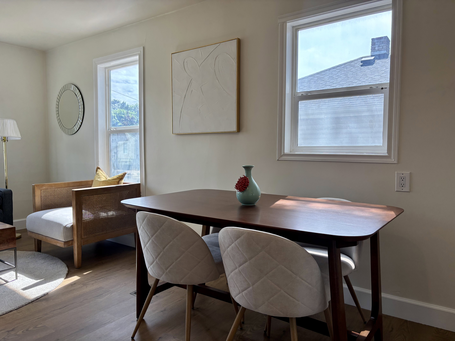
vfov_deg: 53.1
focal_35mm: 26
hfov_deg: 67.3
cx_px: 228
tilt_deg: -3.8
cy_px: 170
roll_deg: +0.3
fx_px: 342
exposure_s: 1/372
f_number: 1.6
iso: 50
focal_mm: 5.96
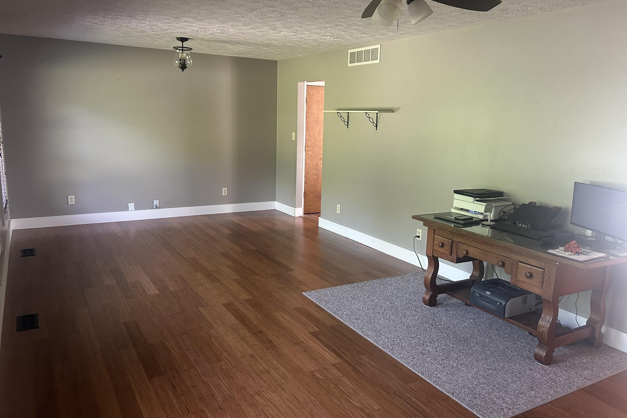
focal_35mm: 28
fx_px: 488
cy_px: 206
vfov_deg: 46.4
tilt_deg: -10.3
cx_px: 323
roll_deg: -1.2
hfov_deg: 65.5
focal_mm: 5.7
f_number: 1.5
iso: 250
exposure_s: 1/60
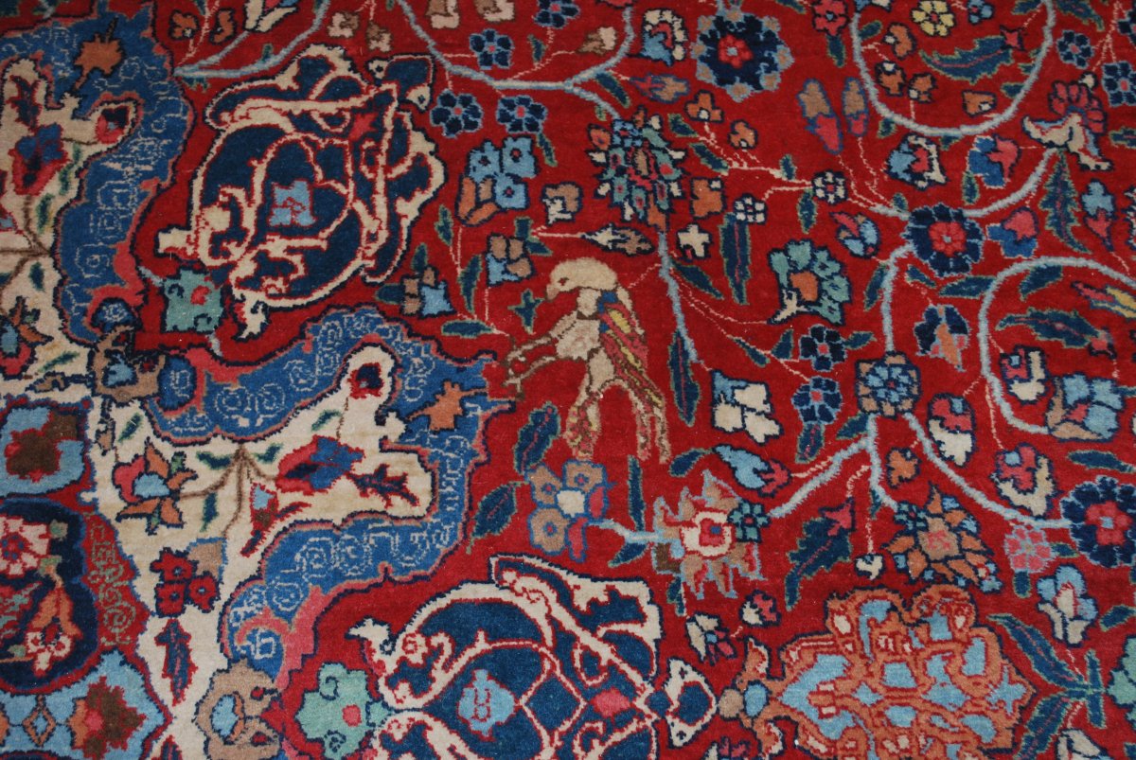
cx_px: 568
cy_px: 380
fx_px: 1422
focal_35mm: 45
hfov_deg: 43.6
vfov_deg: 29.9
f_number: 4.8
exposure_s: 1/60
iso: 200
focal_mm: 30
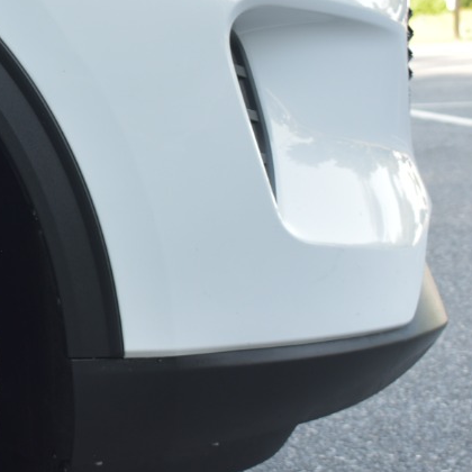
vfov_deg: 13.1
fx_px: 2046
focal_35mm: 133
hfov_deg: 12.6
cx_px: -185
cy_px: 92
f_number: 4.2
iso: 100
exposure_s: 1/80
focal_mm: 27
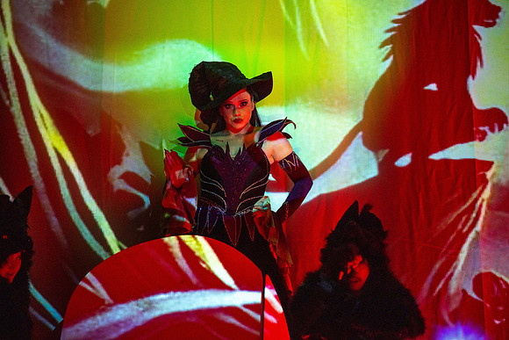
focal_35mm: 190
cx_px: 254
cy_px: 170
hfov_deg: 10.8
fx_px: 2687
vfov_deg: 7.2
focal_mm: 190
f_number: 2.8
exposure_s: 1/500
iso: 1250
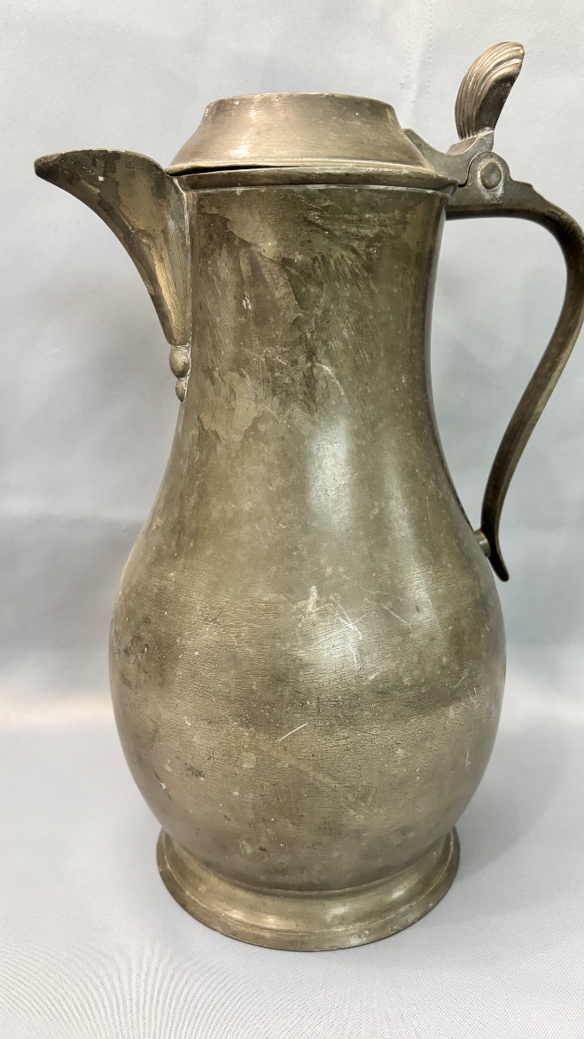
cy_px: 516
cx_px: 307
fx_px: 799
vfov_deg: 66.1
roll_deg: -0.1
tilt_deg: -16.5
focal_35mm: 29
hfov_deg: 40.2
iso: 400
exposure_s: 1/33
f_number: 1.6
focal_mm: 5.96
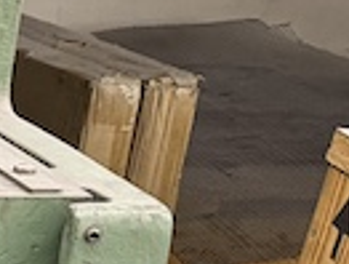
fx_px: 1891
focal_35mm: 187
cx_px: -674
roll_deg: +0.3
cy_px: 331
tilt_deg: -19.3
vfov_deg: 7.9
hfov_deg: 8.8
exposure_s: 1/60
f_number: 1.78
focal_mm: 6.76
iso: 320
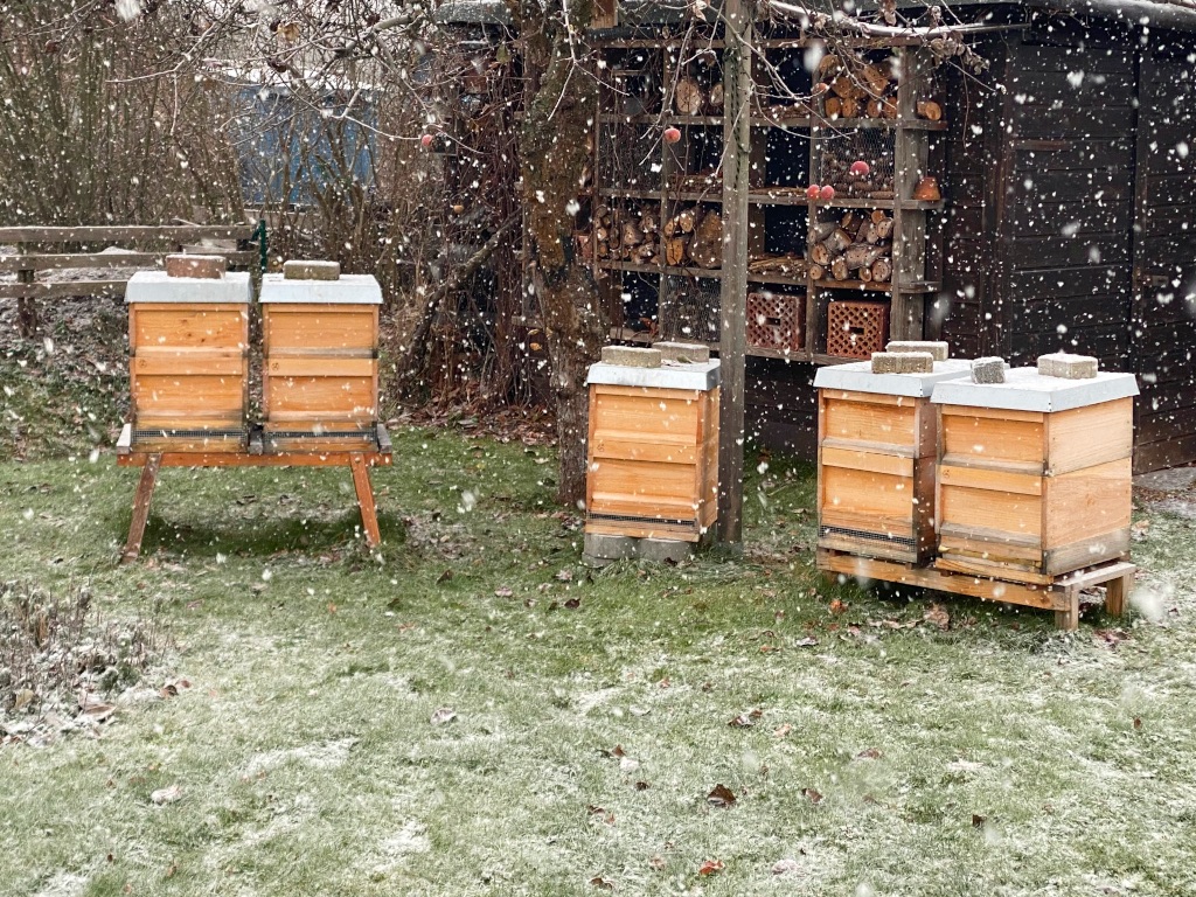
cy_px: 448
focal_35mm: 52
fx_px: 1797
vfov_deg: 28.0
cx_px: 598
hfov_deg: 36.8
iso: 32
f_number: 2
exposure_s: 1/122
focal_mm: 6
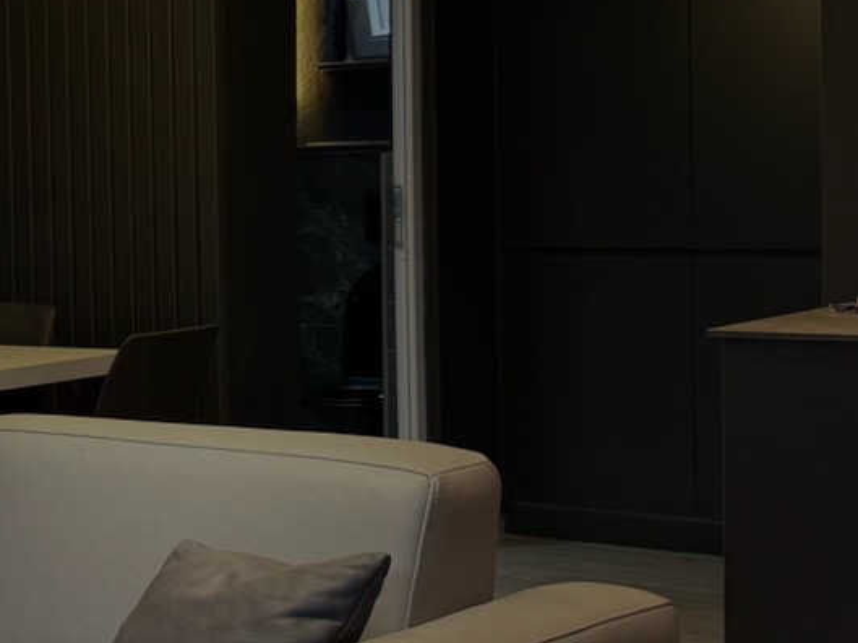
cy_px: 292
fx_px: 2304
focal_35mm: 93
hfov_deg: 19.1
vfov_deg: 15.9
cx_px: -339
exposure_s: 1/100
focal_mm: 6.76
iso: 100
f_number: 1.78
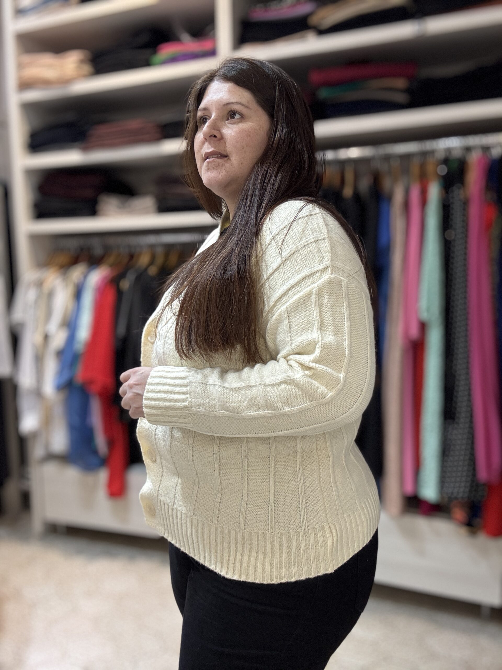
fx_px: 580
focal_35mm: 30
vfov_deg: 60.0
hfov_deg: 46.8
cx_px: 251
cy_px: 335
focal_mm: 2.69
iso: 125
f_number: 1.9
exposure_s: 1/50
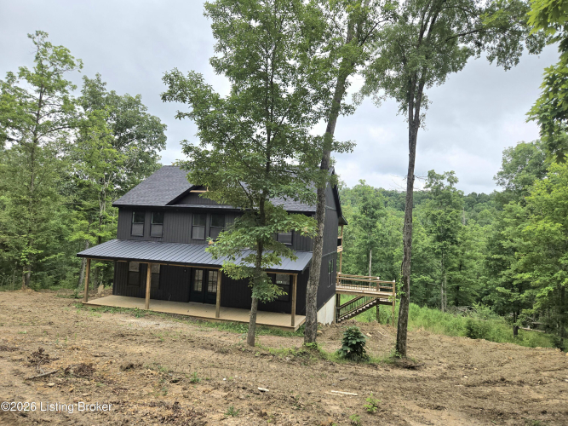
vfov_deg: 58.9
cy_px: 213
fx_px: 377
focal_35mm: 23
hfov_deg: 73.9
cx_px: 284
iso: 25
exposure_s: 1/526
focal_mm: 5.4
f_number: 1.8
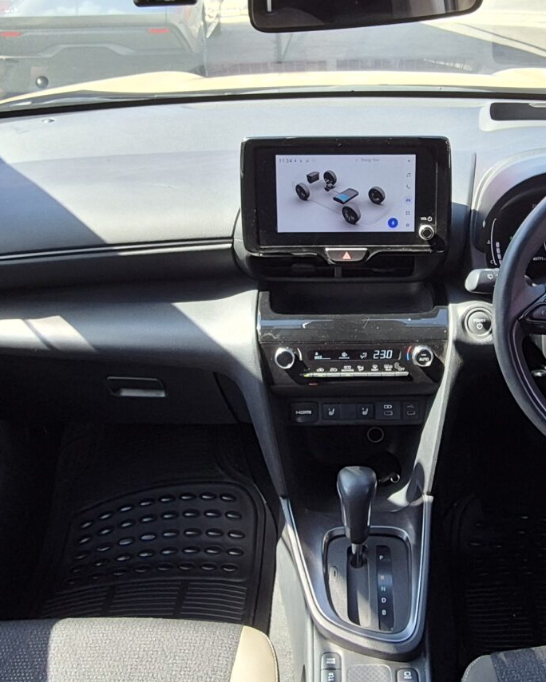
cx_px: 355
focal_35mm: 38
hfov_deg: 38.8
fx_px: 768
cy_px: 283
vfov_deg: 47.7
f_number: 2.2
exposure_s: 1/176
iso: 50
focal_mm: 2.2
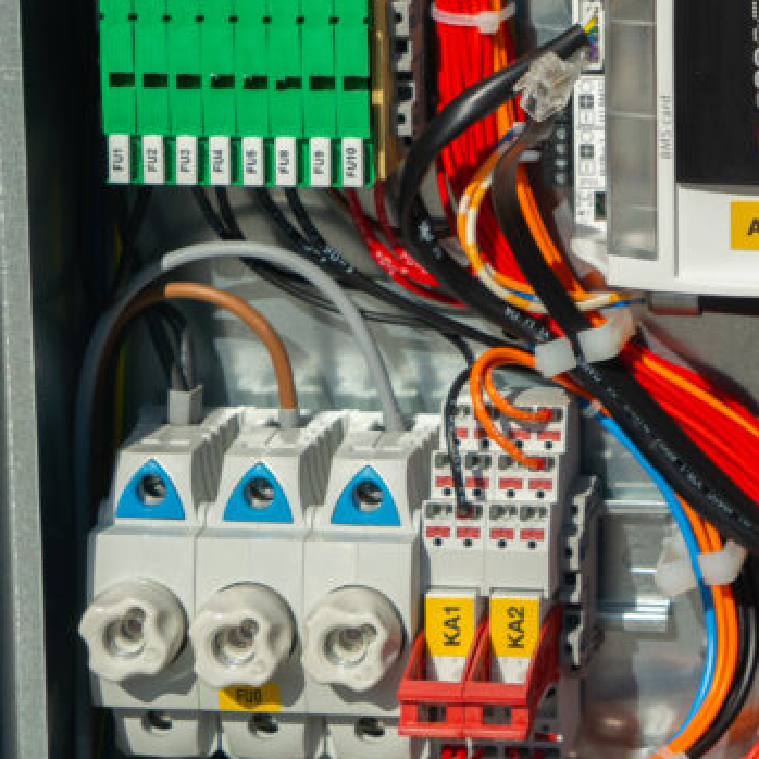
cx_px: 1057
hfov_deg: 10.2
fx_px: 4143
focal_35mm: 167
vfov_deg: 10.4
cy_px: 119
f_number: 8
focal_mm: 67
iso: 100
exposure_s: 1/320
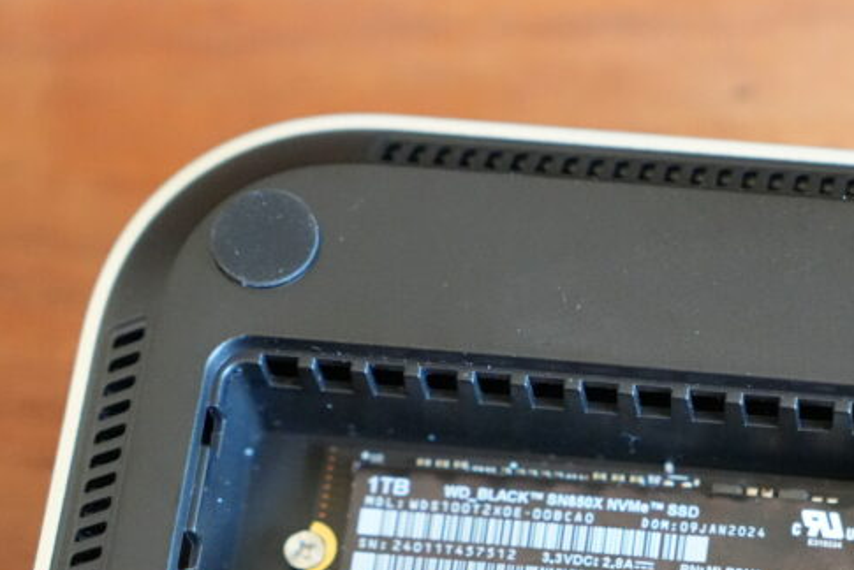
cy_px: 518
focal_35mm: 138
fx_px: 3275
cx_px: 708
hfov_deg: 14.7
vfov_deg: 9.9
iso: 6400
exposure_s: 1/200
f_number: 2.8
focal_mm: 46
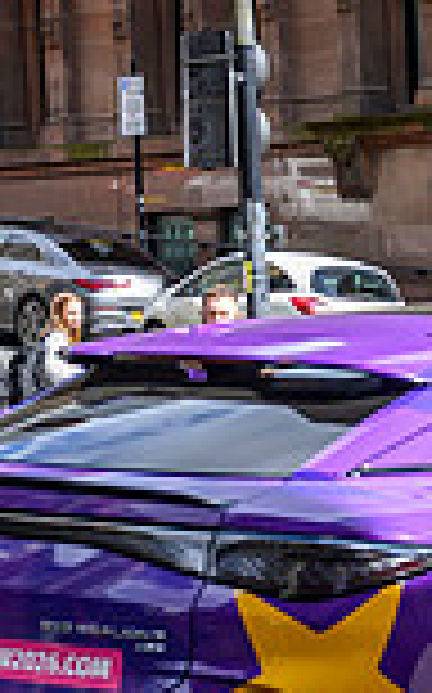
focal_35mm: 160
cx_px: 1317
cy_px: 574
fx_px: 3020
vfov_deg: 13.0
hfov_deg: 7.2
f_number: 4.5
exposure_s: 1/1000
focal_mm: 34
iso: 500
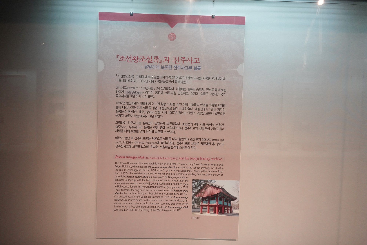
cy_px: 122
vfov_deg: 37.9
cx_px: 184
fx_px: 357
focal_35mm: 35
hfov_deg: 54.4
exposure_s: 1/100
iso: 3200
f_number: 5.6
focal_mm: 35
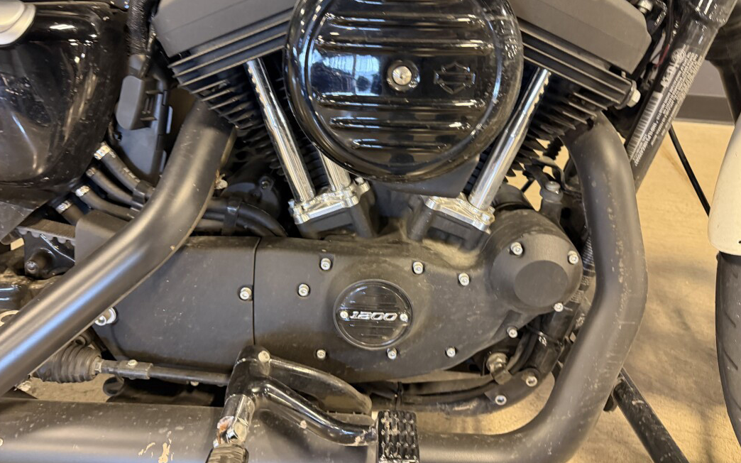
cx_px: 372
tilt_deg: -33.0
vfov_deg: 47.2
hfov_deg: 70.4
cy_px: 180
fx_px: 525
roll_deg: -1.6
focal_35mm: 26
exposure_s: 1/43
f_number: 1.78
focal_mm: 6.76
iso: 800
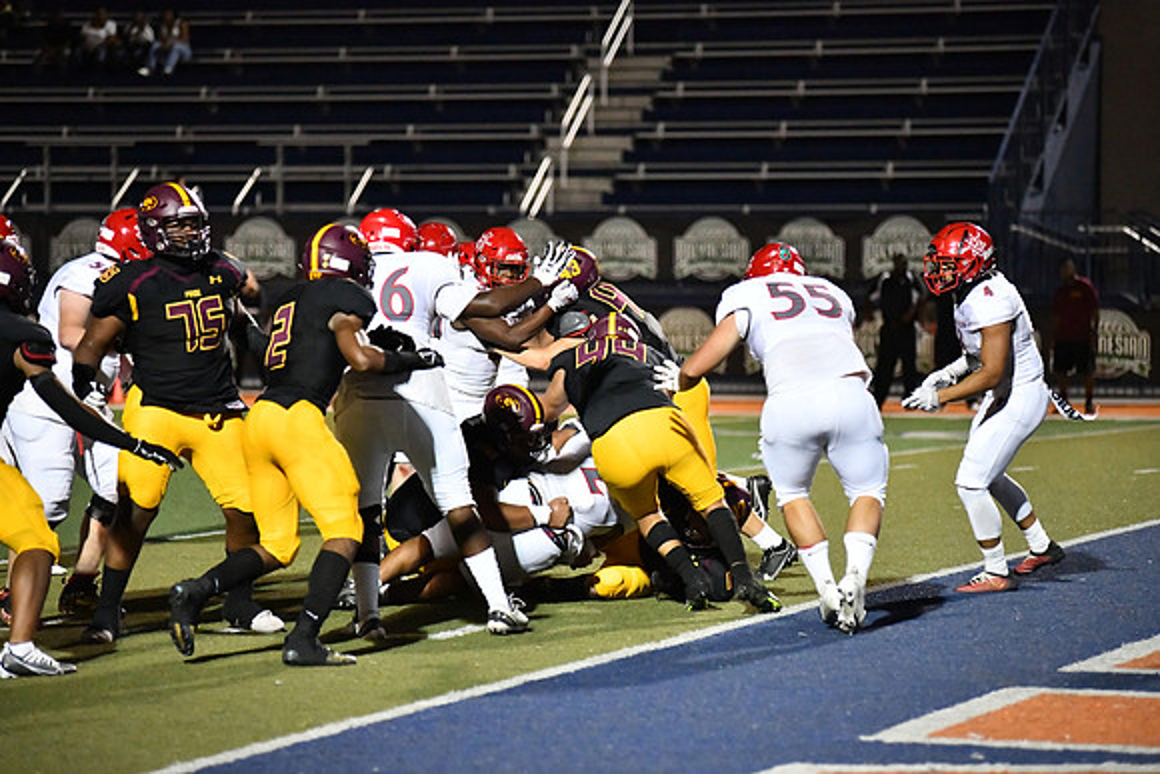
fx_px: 4834
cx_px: 580
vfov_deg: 9.2
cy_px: 387
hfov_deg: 13.7
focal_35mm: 150
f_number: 2.8
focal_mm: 150
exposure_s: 1/3200
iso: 12800
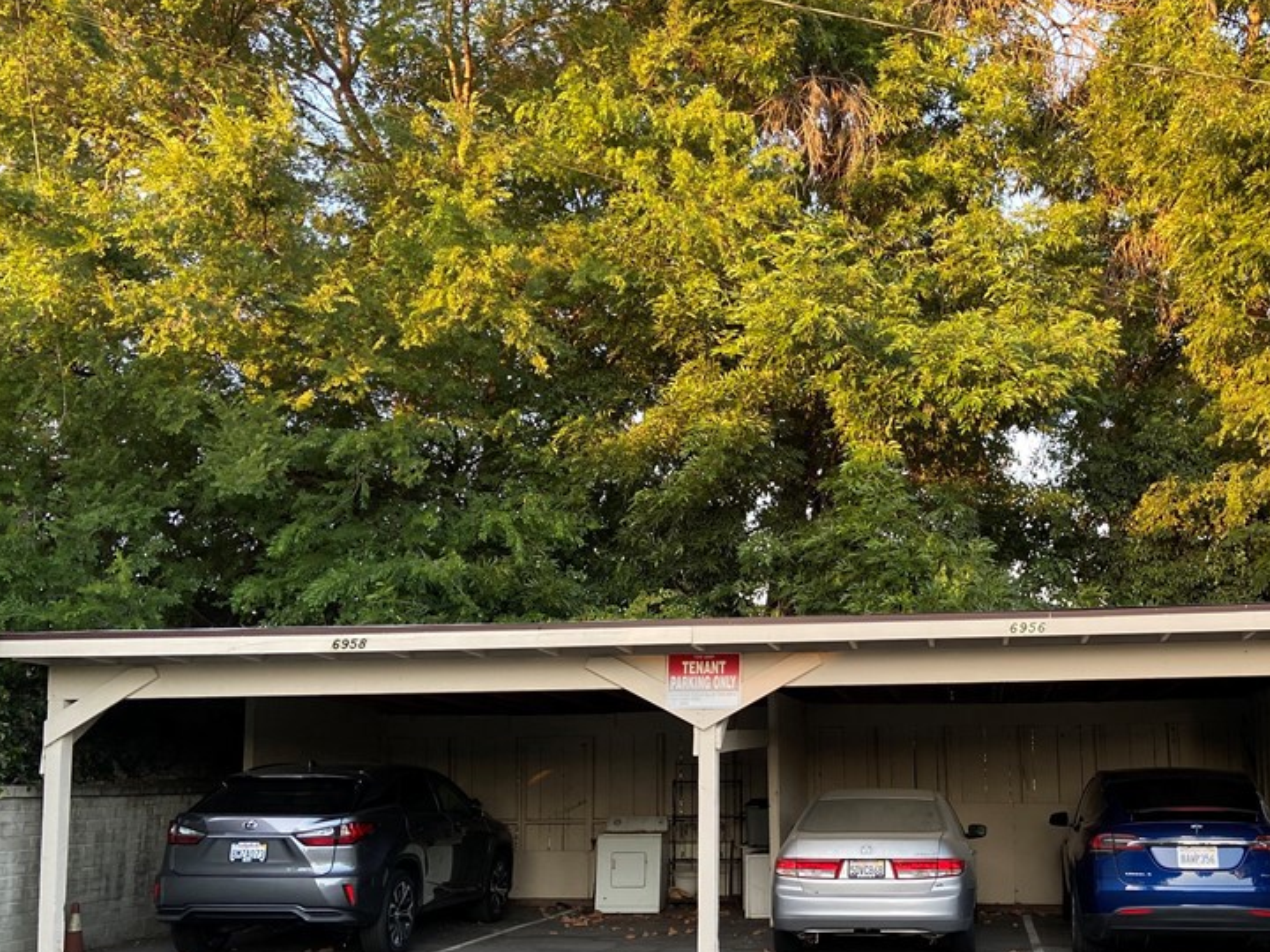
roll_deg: +1.8
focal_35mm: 37
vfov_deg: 38.4
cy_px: 596
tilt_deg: +8.4
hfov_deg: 49.2
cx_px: 861
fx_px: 1357
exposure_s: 1/121
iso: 100
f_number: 1.8
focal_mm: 4.25
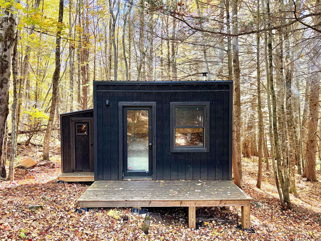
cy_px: 120
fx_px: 250
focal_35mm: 27
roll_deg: +1.1
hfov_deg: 65.3
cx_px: 160
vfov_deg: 51.4
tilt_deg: -2.1
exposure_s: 1/110
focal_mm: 5.96
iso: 125
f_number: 1.6
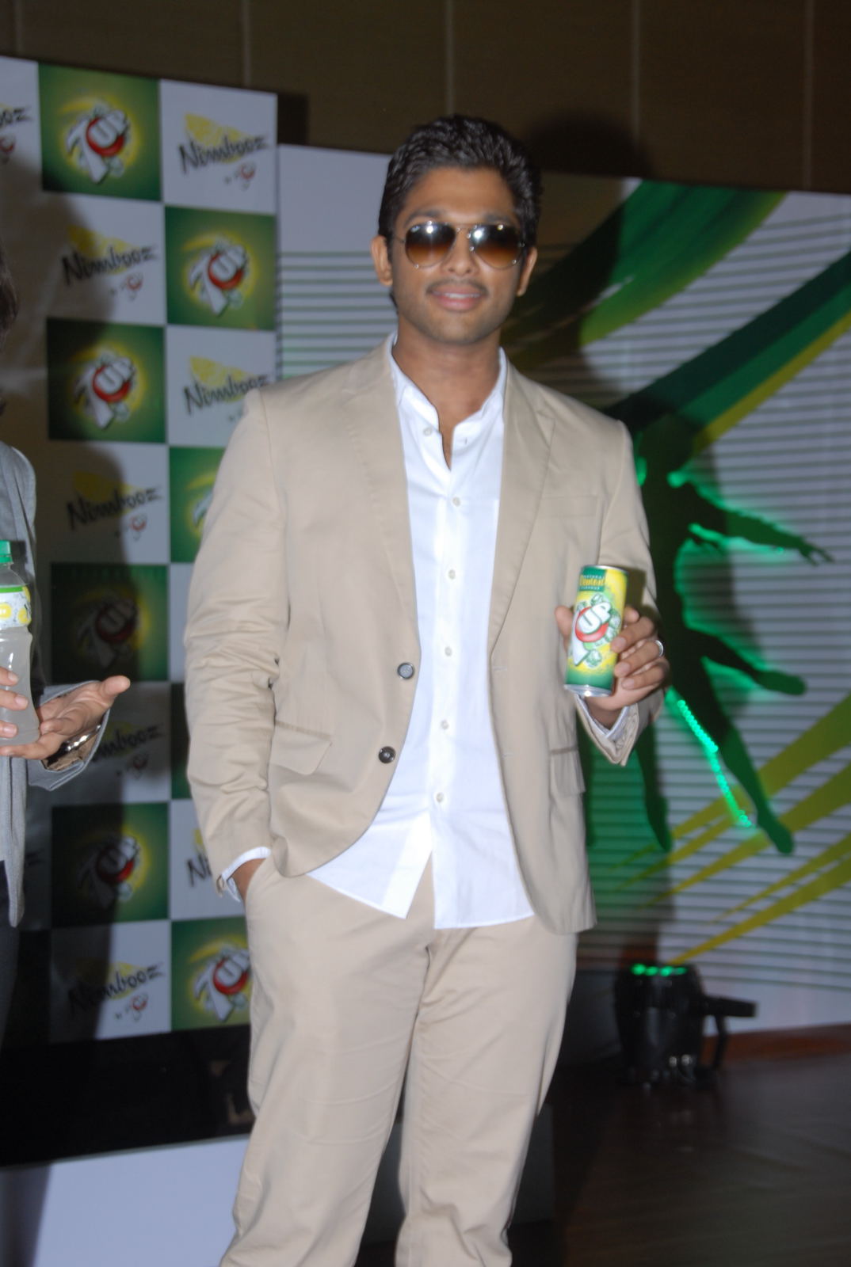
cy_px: 634
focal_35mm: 66
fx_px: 2329
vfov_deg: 30.5
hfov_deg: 20.7
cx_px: 426
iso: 250
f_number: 6.3
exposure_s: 1/125
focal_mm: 44
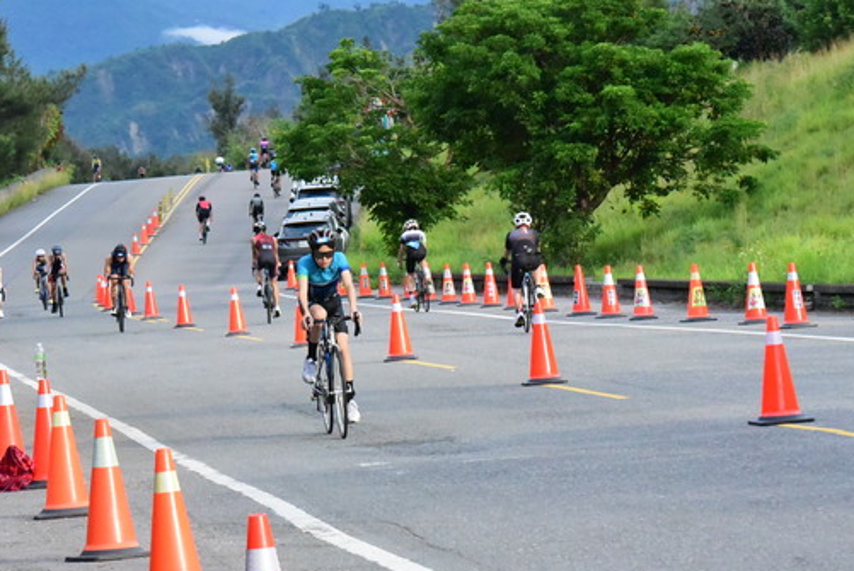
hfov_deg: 9.8
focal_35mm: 210
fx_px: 4986
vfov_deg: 6.6
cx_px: 353
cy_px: 289
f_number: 13
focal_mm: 135
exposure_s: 1/2500
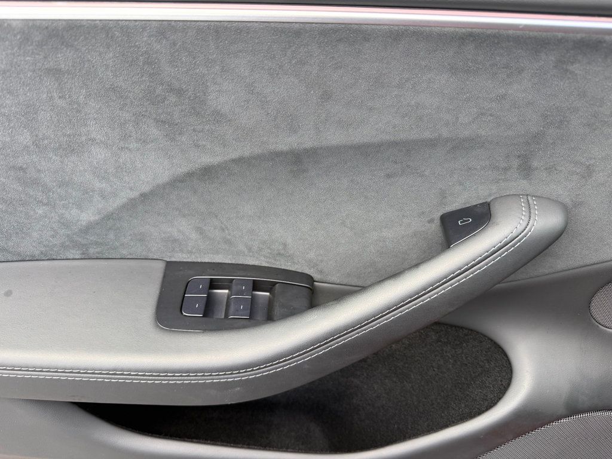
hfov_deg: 71.6
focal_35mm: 24
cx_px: 306
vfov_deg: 56.8
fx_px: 424
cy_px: 230
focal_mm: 6.76
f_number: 1.78
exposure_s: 1/249
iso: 100
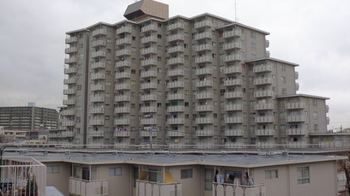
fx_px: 427
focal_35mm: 46
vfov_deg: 25.9
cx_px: 174
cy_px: 74
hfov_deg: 44.6
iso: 160
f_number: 3.6
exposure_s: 1/100
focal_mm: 7.2
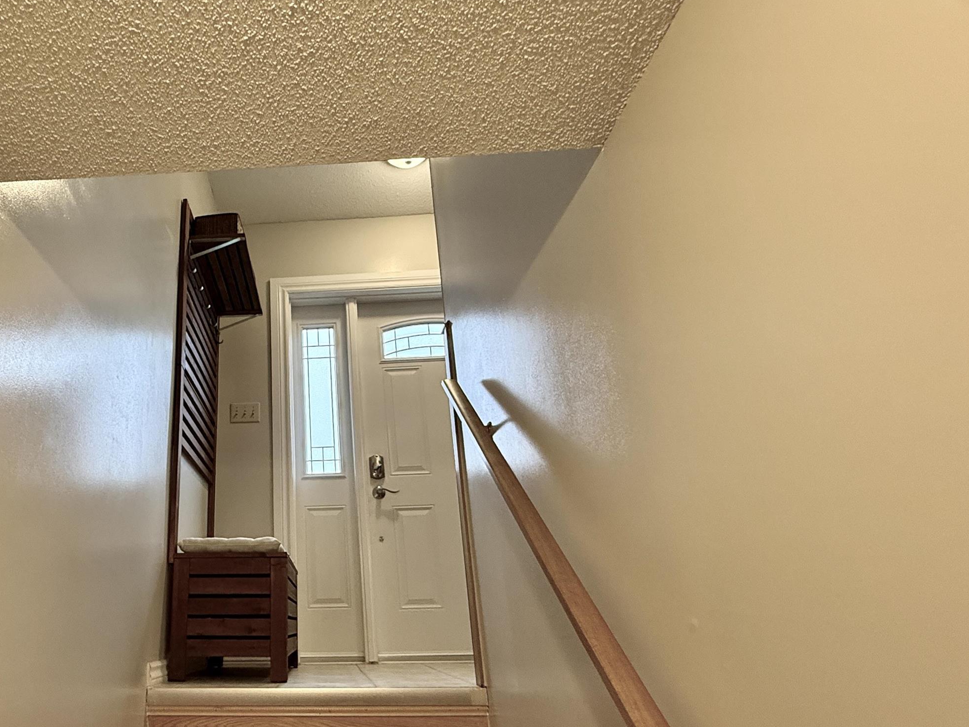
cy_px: 461
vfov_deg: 60.2
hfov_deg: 72.8
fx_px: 616
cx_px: 284
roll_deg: +0.9
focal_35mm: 22
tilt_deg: +15.9
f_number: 2.2
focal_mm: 2.22
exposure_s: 1/60
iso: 320
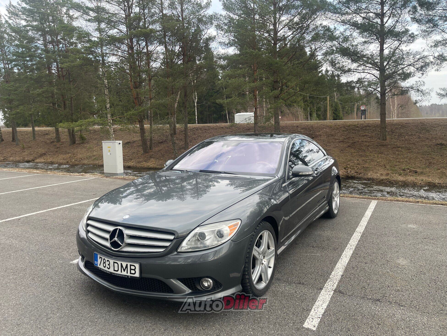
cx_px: 224
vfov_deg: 54.9
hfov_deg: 69.4
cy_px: 168
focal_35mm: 25
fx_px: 323
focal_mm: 5.1
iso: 32
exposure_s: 1/518
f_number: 1.6
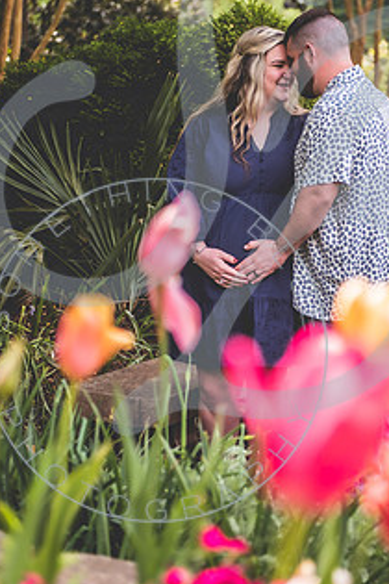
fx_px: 1621
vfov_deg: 20.4
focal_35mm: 100
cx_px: 239
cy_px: 209
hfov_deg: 13.7
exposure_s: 1/500
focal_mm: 70
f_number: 2.8
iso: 50
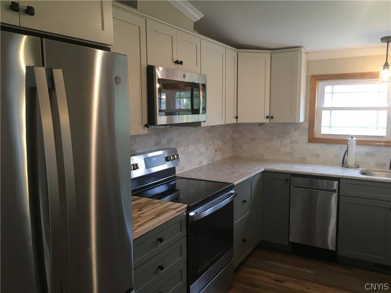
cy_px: 146
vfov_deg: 48.2
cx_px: 196
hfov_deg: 61.7
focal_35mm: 29
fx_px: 328
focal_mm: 4.15
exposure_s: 1/30
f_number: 2.2
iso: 64
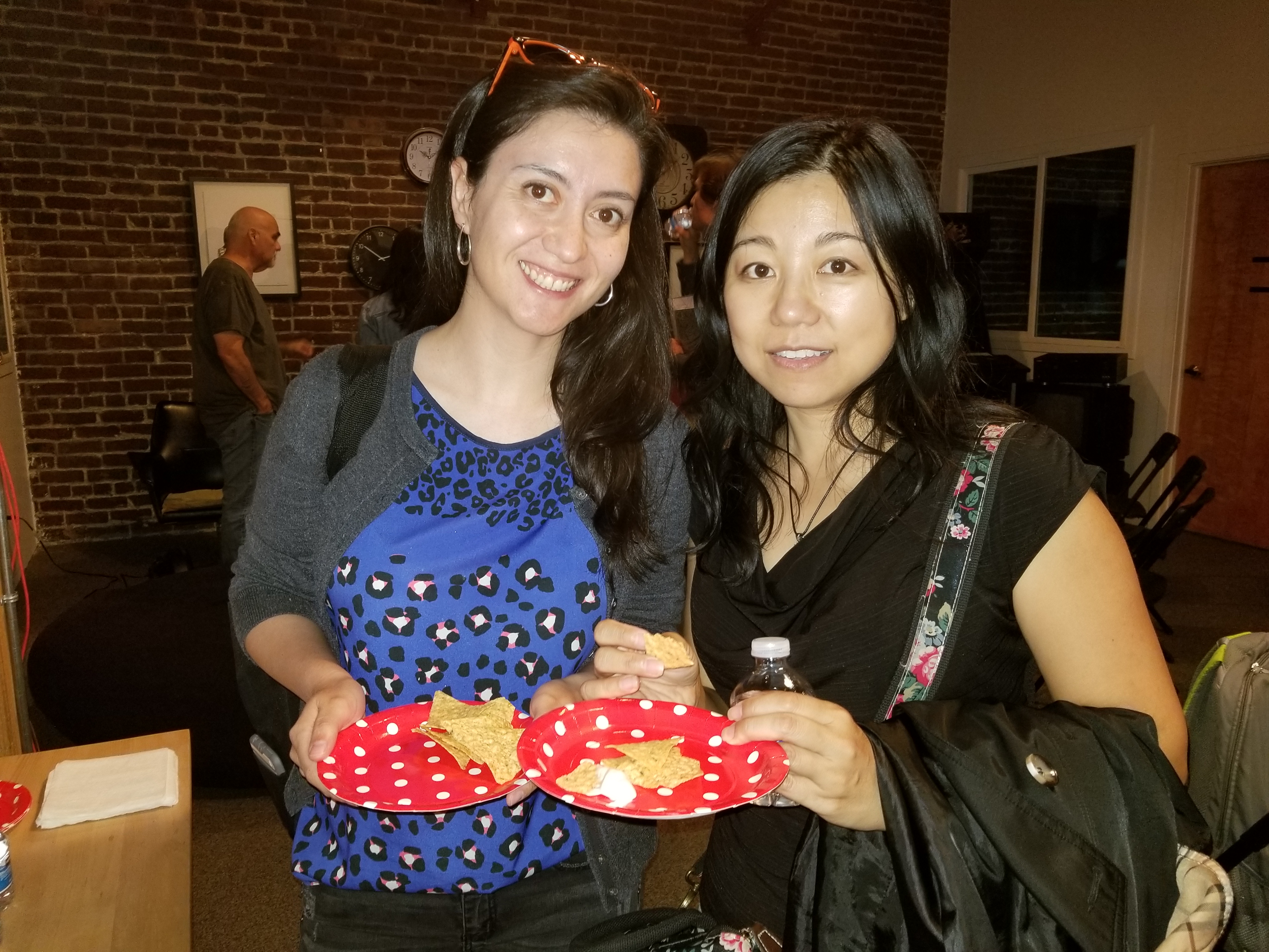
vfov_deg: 53.1
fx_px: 953
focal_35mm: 26
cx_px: 634
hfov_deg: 67.3
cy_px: 476
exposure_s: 1/14
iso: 125
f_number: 1.7
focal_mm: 4.25
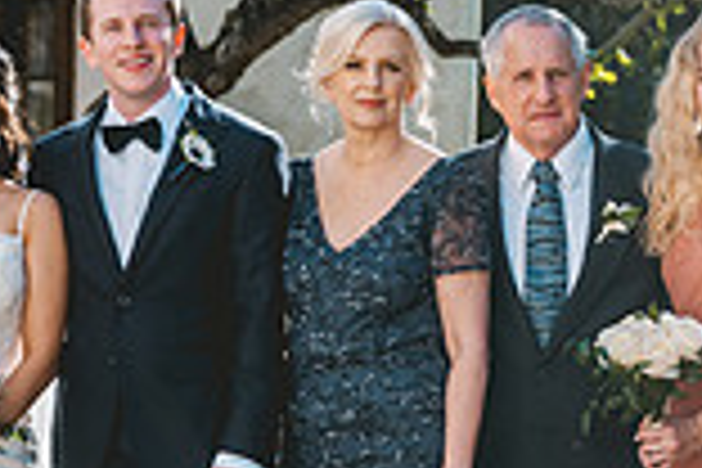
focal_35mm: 161
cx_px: 7
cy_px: 259
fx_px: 3139
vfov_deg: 8.5
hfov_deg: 12.6
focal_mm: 42
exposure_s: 1/2000
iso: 100
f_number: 2.8
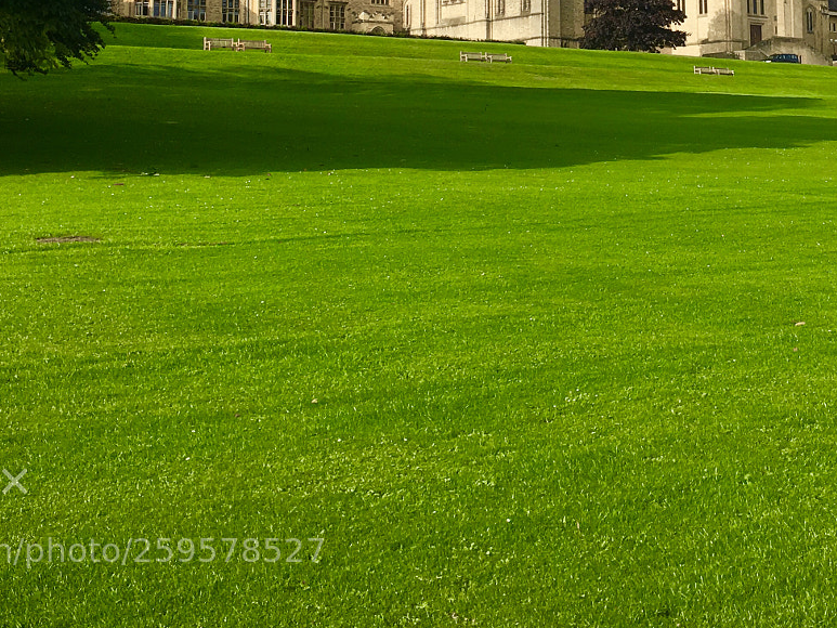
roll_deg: +1.0
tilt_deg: +8.6
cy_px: -14
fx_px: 1451
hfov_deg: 31.6
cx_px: 625
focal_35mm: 60
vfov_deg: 23.3
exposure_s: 1/938
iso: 25
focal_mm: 4.15
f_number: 2.2
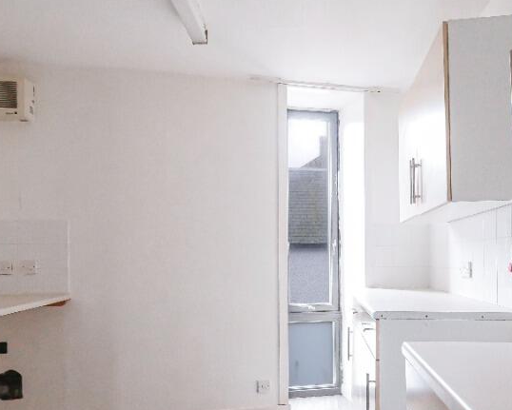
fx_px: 394
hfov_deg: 65.9
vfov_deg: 54.1
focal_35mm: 26
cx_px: 277
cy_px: 267
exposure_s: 1/50
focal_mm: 7
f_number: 4
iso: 3200
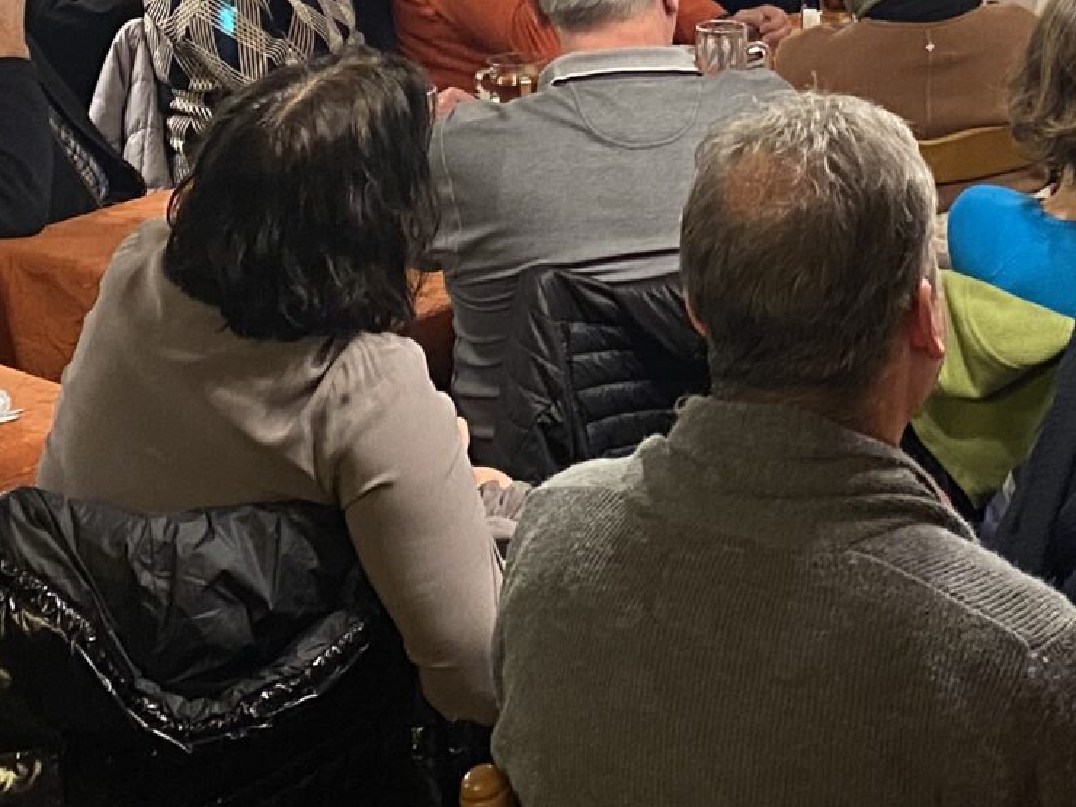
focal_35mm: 90
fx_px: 2798
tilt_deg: -2.2
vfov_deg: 15.2
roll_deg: +1.4
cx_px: 737
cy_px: -384
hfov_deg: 21.7
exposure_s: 1/50
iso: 320
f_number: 1.8
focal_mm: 4.25
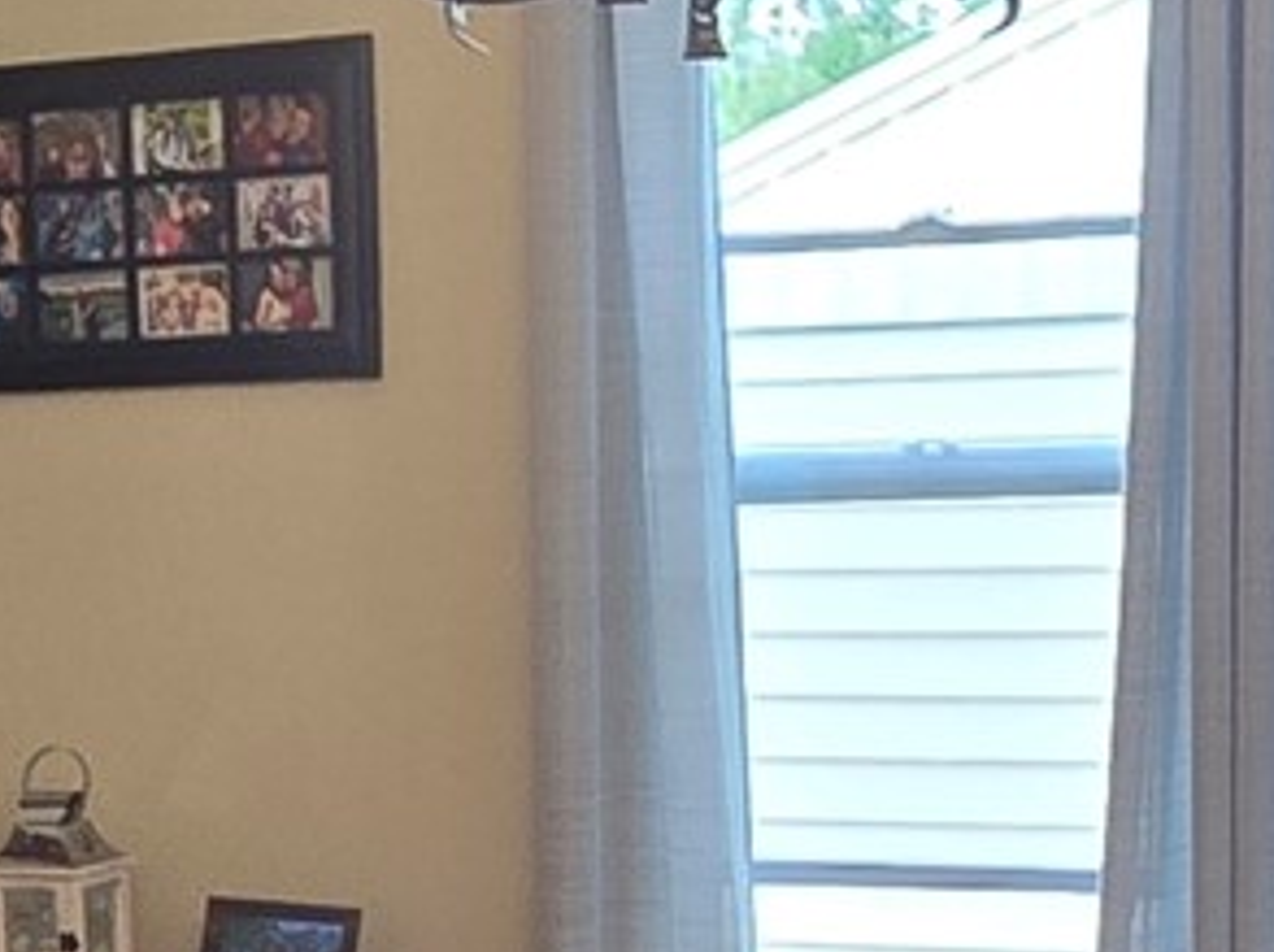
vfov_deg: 15.7
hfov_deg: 21.4
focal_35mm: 91
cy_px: 1082
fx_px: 3345
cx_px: 317
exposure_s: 1/60
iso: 100
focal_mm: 2.2
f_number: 2.2
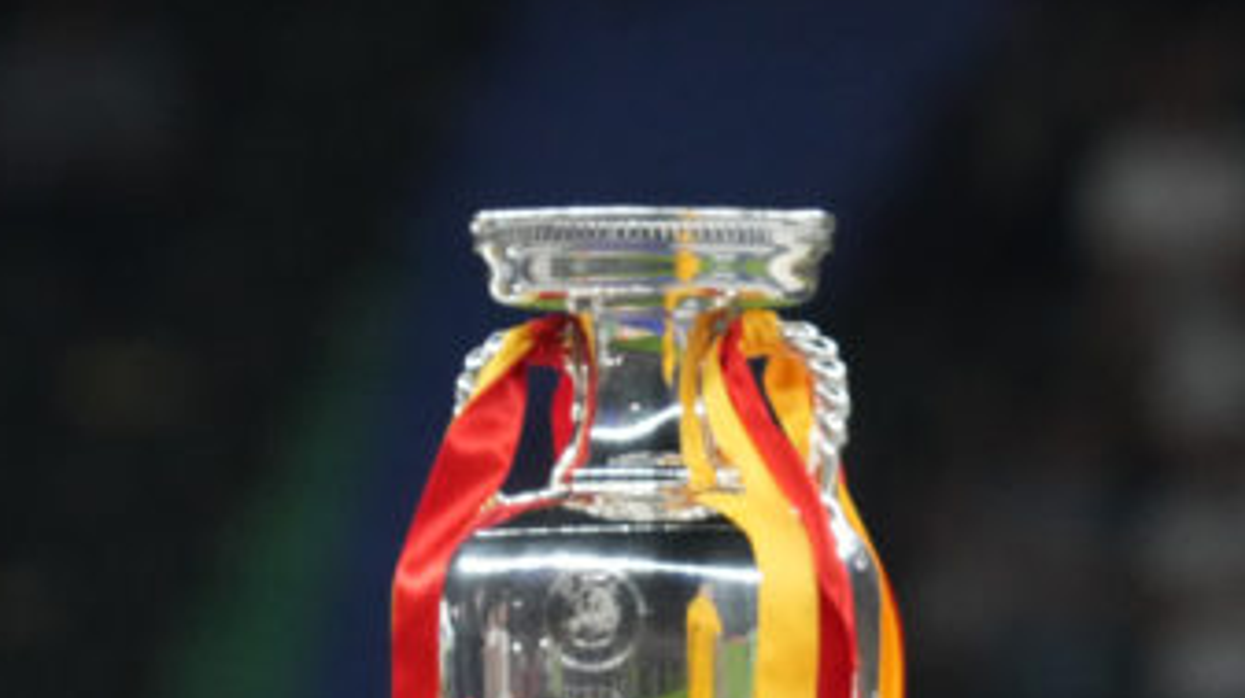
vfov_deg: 0.9
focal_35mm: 1335
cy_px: 740
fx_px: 44040
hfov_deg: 1.6
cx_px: 1367
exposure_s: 1/1000
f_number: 6.3
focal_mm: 419
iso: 5000
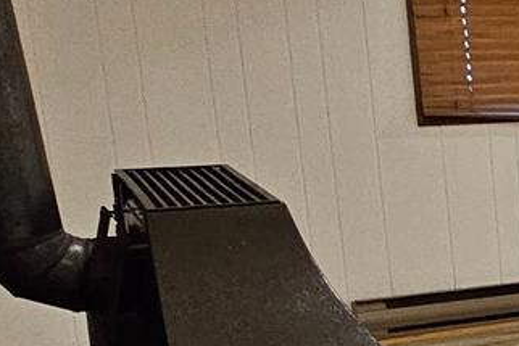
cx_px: 1233
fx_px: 1240
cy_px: 246
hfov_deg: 14.9
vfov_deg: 15.9
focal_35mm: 86
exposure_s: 1/77.4
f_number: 2.2
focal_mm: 2.2
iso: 500
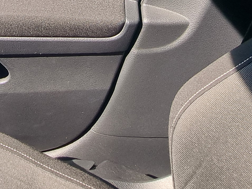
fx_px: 400
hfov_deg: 32.3
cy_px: -176
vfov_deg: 18.6
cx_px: 4
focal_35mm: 55
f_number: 2.2
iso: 50
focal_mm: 2.2
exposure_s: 1/210
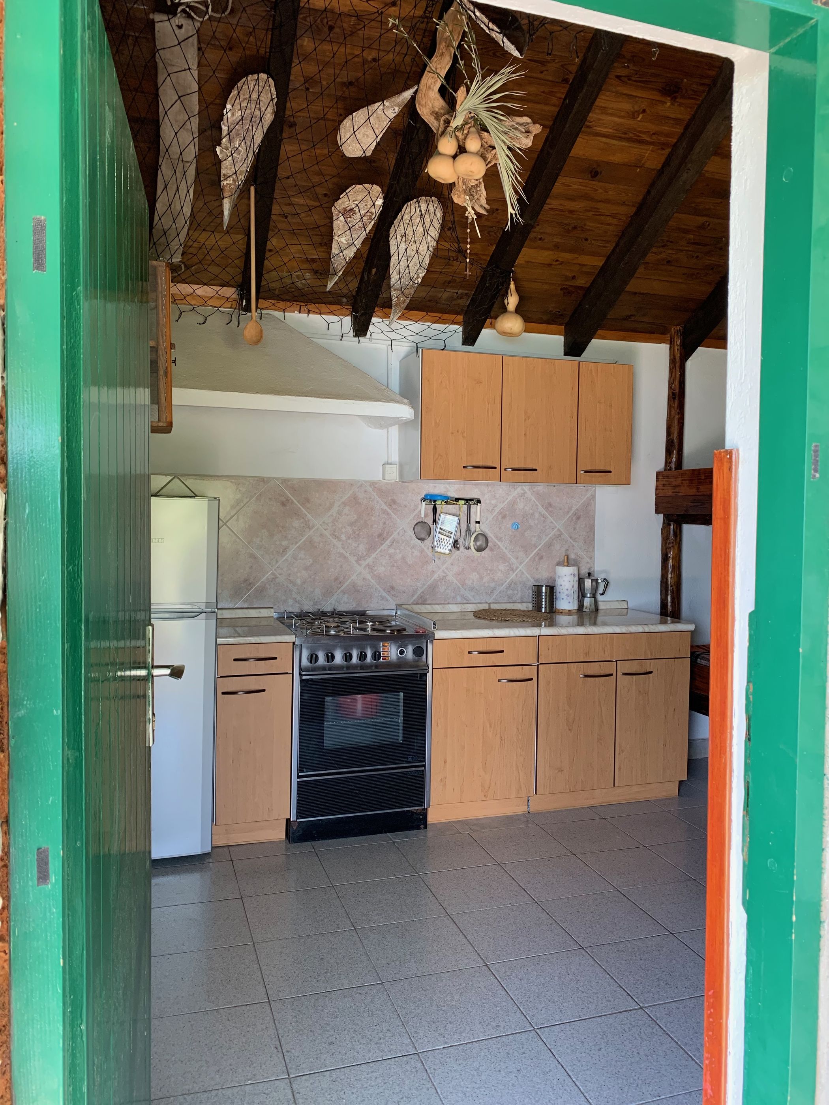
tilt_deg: -2.0
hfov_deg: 53.1
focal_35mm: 26
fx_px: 830
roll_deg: -0.7
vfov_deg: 67.3
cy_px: 552
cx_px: 414
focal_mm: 4.25
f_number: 1.8
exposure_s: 1/73
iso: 100
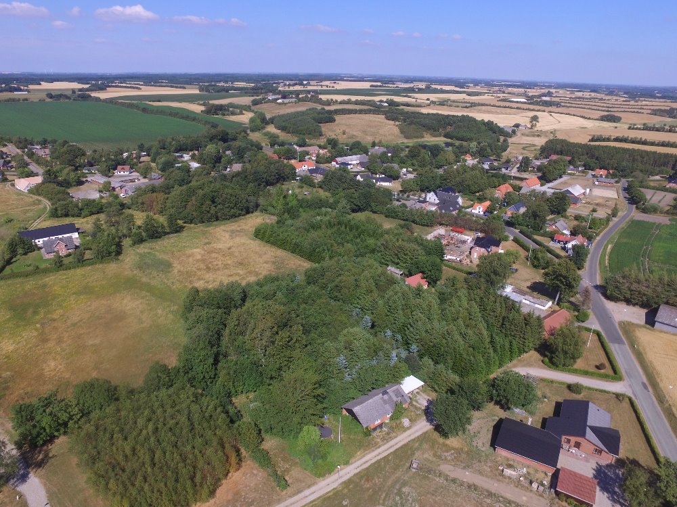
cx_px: 338
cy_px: 254
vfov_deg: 66.0
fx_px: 391
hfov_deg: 81.7
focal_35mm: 20
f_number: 2.8
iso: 100
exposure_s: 1/1418
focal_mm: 3.61
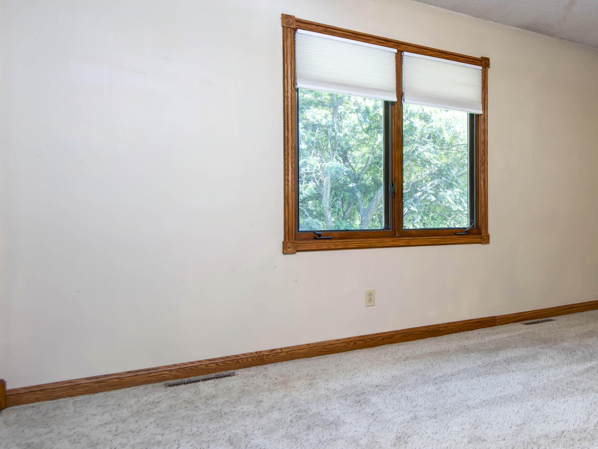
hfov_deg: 56.6
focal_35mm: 29
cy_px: 210
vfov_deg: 48.2
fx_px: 501
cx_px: 488
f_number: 6.7
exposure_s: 1/30
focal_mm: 18
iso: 200
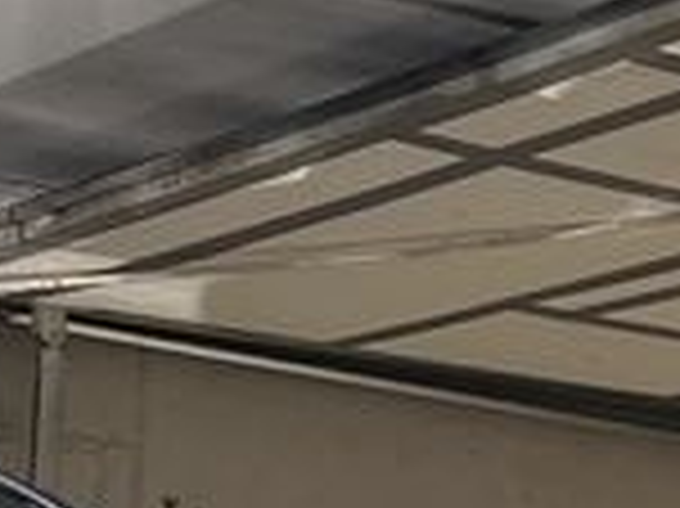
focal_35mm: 207
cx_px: 36
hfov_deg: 9.5
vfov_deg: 6.3
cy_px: 1758
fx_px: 4063
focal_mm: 5.1
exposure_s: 1/122
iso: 32
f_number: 1.6
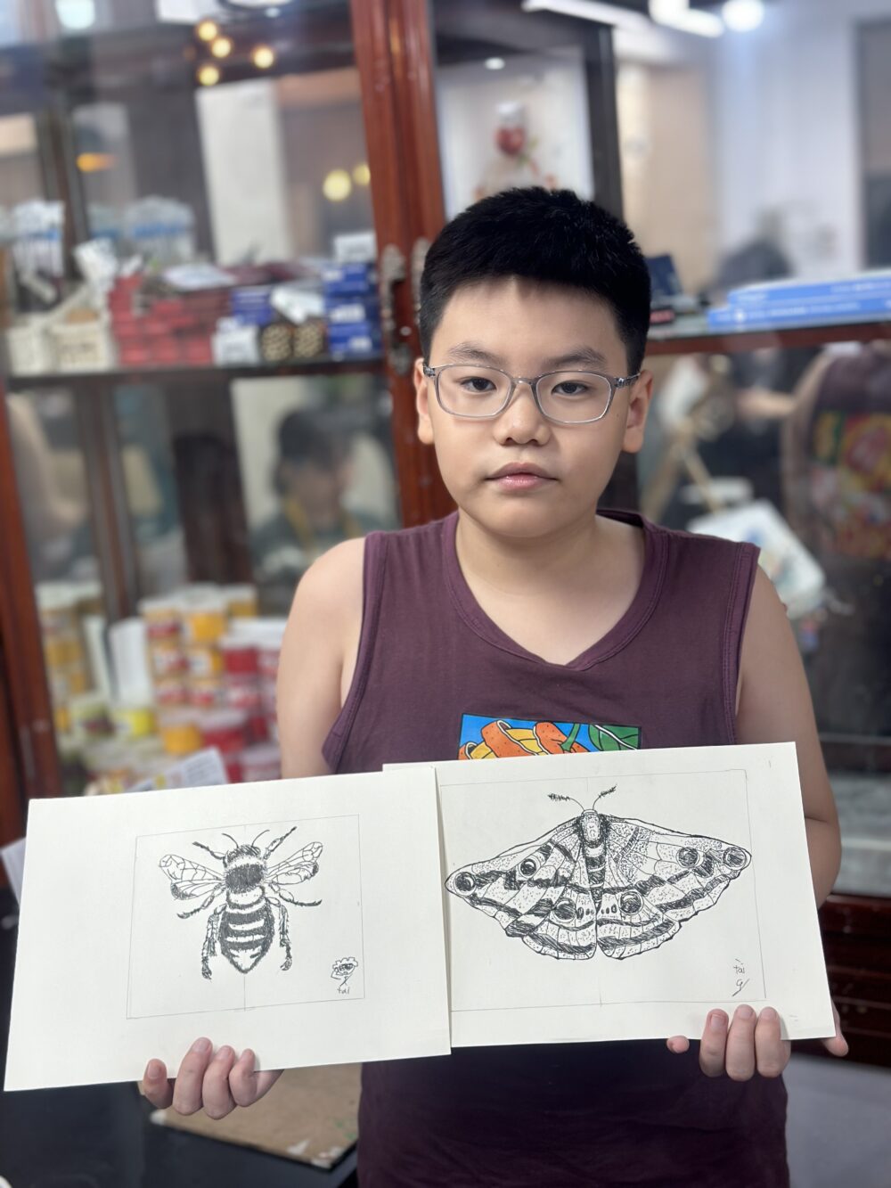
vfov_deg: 39.7
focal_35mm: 48
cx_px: 446
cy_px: 594
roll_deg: +4.1
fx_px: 1647
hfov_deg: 30.3
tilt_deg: -11.7
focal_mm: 6.86
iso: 100
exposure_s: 1/100
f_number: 1.78
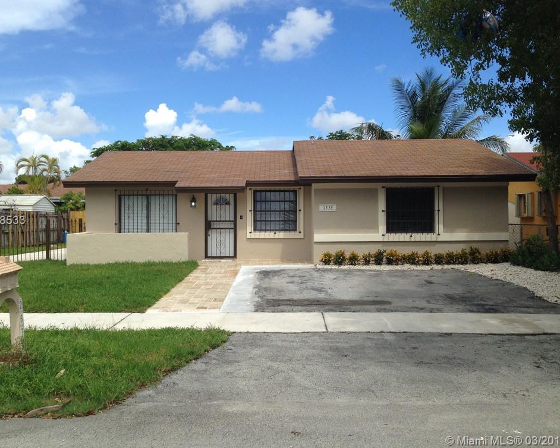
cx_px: 268
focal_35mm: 35
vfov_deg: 42.2
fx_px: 580
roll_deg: -0.6
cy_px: 221
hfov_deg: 51.5
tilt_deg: +0.2
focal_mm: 4.12
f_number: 2.4
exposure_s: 1/1595
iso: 50
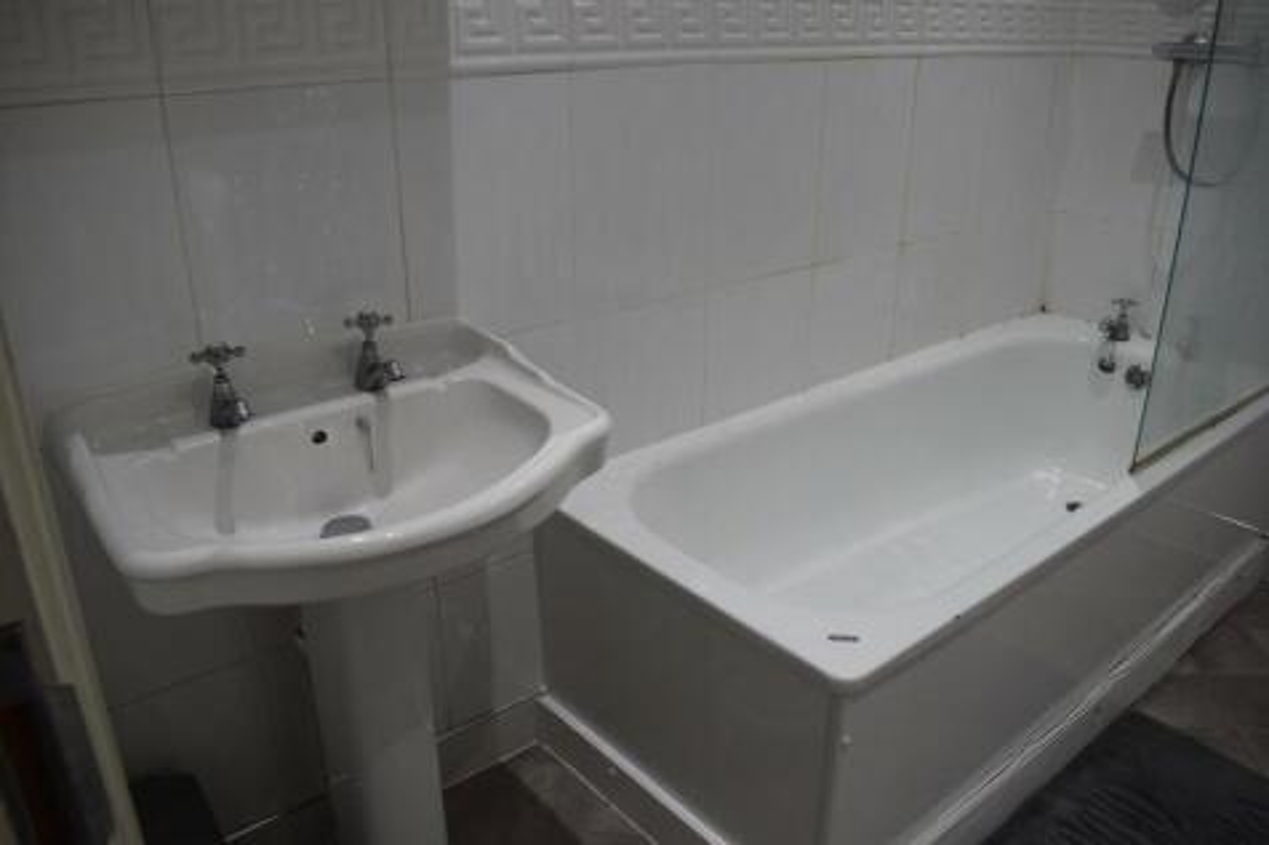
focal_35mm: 27
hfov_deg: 67.4
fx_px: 951
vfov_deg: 47.9
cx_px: 634
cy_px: 422
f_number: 5.6
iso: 560
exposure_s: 1/125
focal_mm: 18
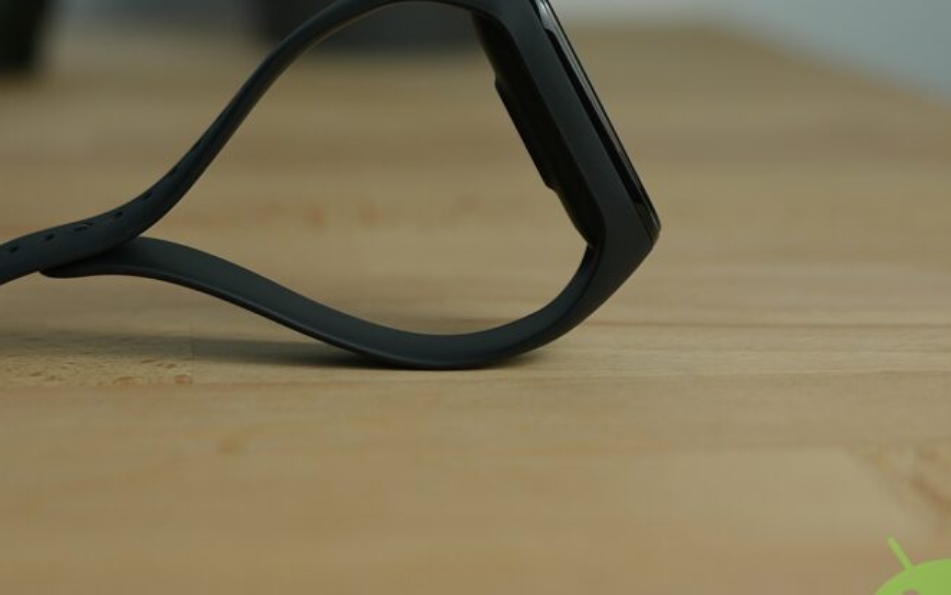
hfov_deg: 25.1
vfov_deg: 15.8
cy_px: 136
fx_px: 2126
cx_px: 325
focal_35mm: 82
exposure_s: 1/125
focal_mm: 25
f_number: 2.2
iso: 200
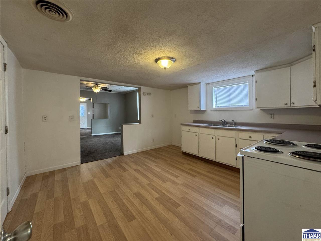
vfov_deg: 85.7
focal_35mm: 14
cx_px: 160
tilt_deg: -1.6
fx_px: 130
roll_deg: -0.5
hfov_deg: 102.1
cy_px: 120
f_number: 2.2
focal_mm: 2.22
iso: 200
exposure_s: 1/120
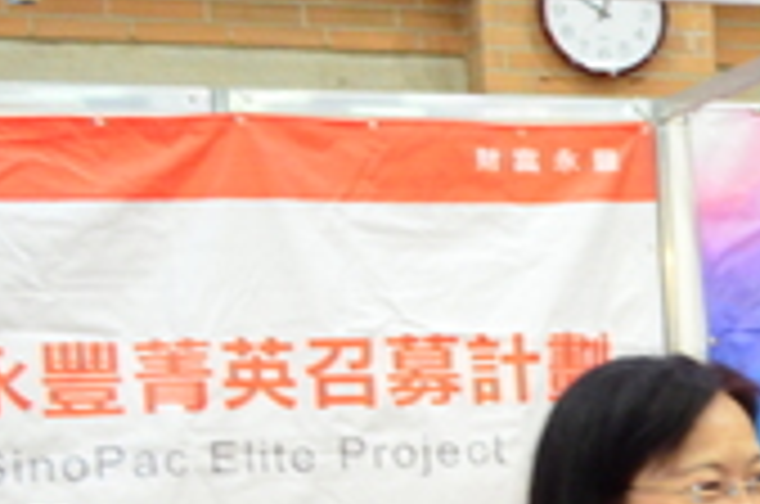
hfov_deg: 12.9
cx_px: 1556
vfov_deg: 9.7
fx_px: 2887
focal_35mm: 137
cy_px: 711
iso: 2500
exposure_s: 1/60
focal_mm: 22
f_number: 5
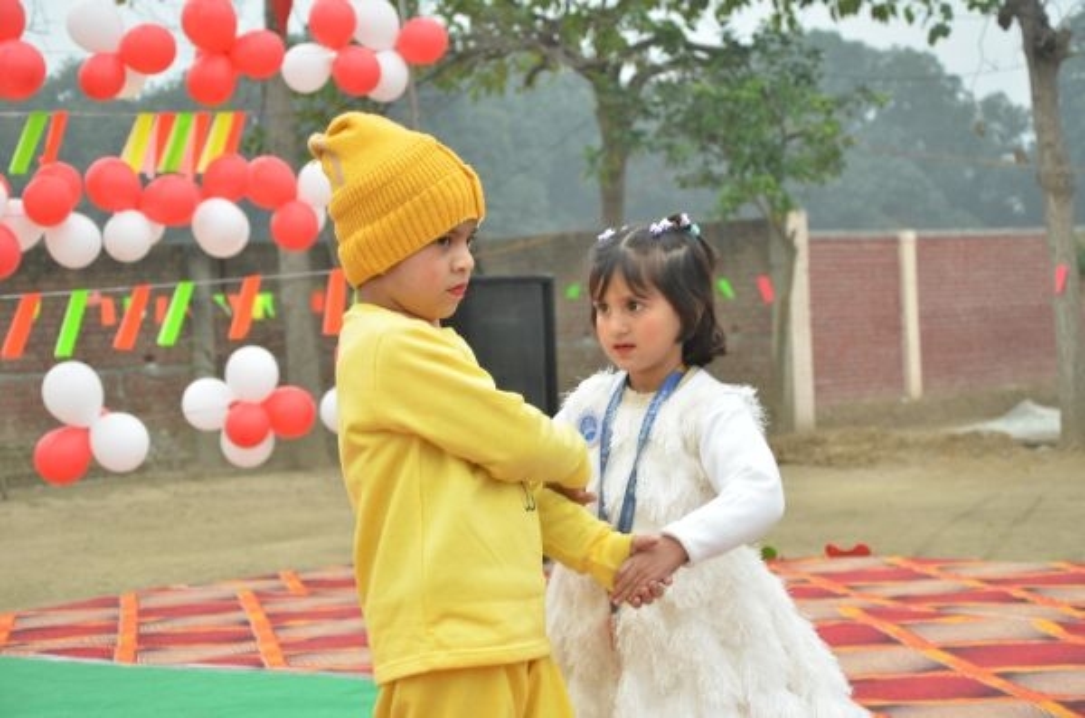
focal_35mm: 78
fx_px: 2345
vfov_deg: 17.4
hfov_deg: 26.0
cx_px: 542
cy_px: 359
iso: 200
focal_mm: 52
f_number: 5
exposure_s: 1/200
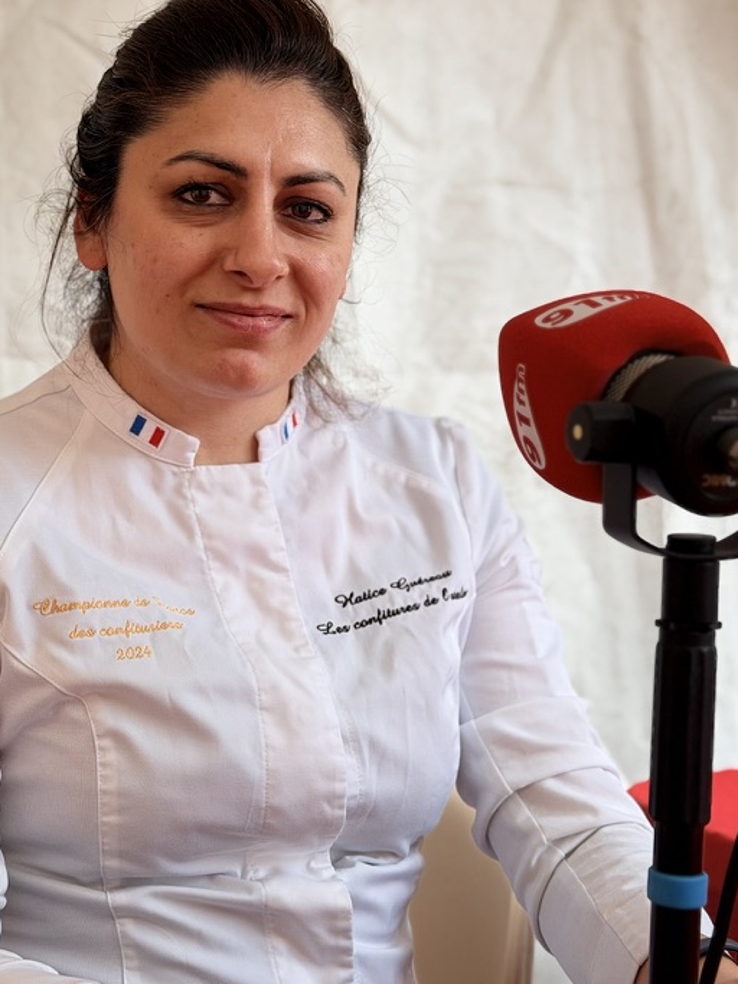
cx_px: 261
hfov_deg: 20.4
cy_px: 399
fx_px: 2047
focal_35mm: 72
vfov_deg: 27.0
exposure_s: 1/398
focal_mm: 6.76
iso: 64
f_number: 1.78
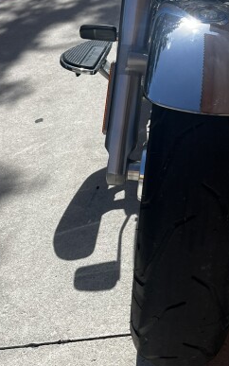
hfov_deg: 22.2
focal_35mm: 57
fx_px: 569
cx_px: 209
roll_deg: +1.9
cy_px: 38
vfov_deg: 33.8
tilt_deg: -21.4
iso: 50
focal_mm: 5.1
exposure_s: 1/4016
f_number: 1.6
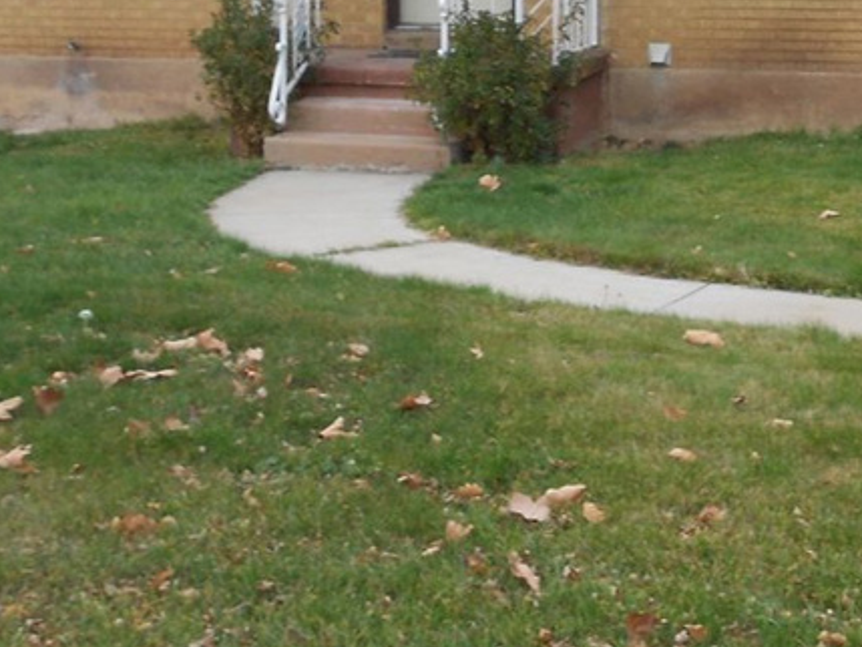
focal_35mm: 62
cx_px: 747
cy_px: 0
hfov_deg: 30.1
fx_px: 1544
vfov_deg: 22.7
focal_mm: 4.6
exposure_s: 1/30
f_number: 3.2
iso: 100
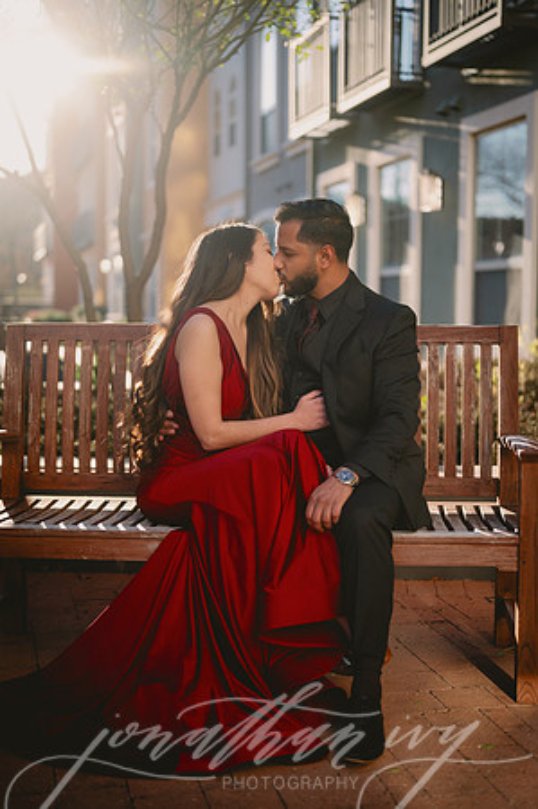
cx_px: 269
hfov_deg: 26.9
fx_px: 1123
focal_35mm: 50
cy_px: 404
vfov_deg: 39.6
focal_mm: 50
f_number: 2
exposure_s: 1/6400
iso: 640
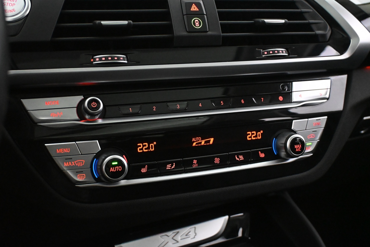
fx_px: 432
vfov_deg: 31.9
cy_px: 124
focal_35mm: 42
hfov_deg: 46.4
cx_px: 185
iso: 9000
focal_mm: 28
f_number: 4.5
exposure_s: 1/60
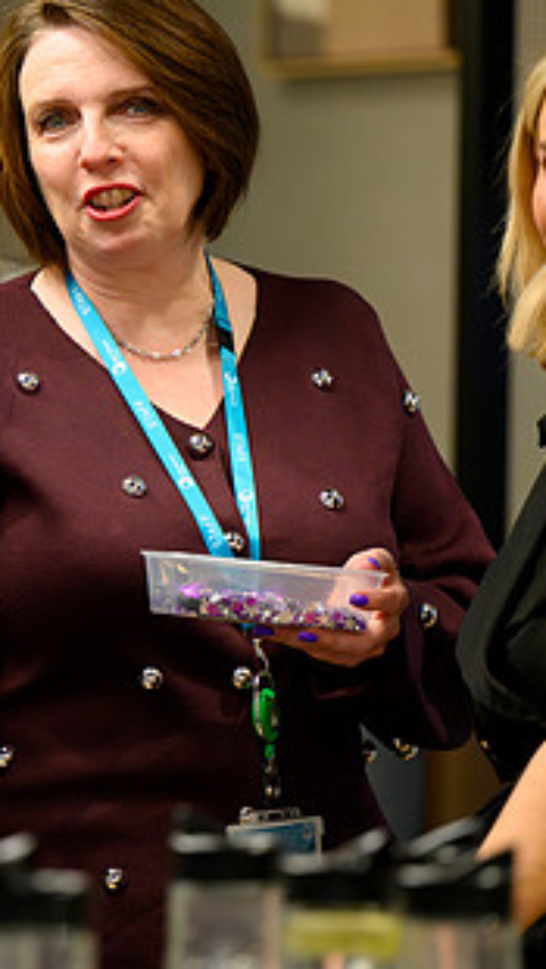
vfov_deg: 7.9
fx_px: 7025
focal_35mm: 273
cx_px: 3
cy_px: 442
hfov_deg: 4.4
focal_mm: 140
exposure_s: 1/200
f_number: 2.8
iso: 3200
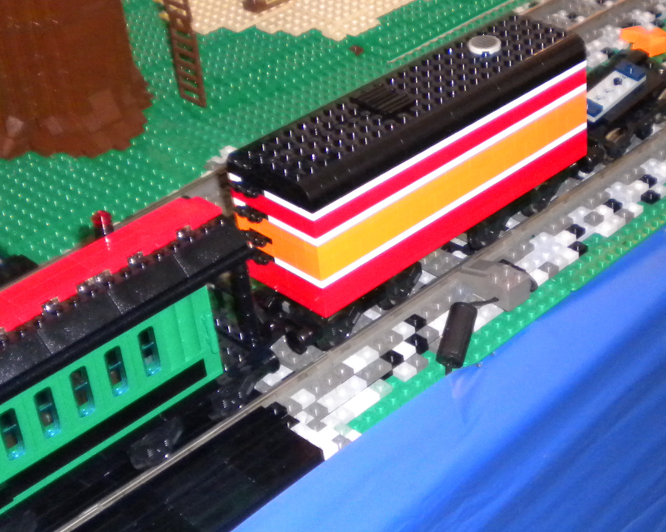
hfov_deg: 27.7
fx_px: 1340
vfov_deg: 22.5
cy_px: 235
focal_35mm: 68
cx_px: 460
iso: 400
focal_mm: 6.3
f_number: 3.1
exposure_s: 1/30
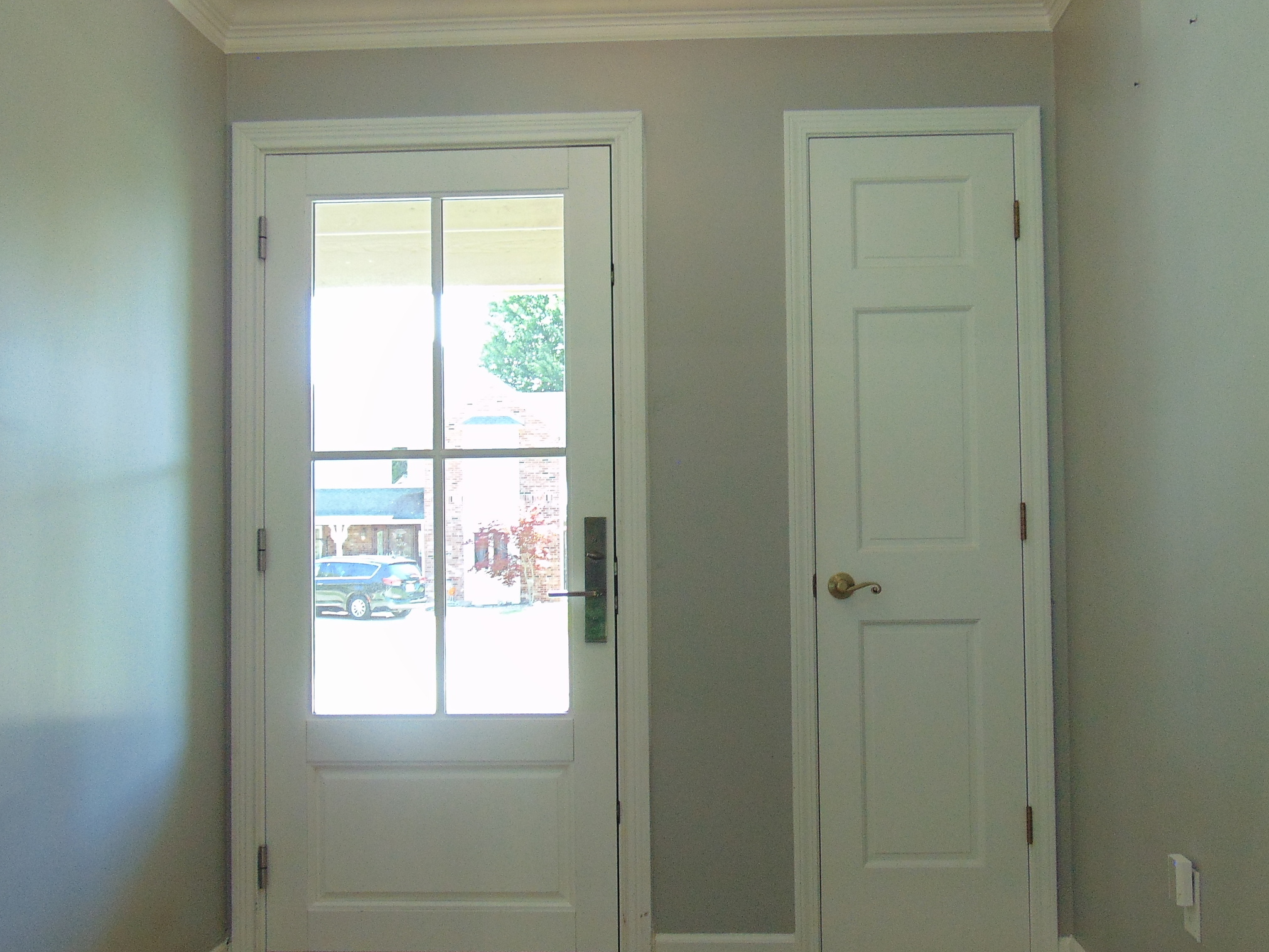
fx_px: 1393
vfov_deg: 37.7
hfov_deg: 49.0
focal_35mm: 38
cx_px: 668
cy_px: 499
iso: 100
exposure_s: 1/30
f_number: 3
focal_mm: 4.5
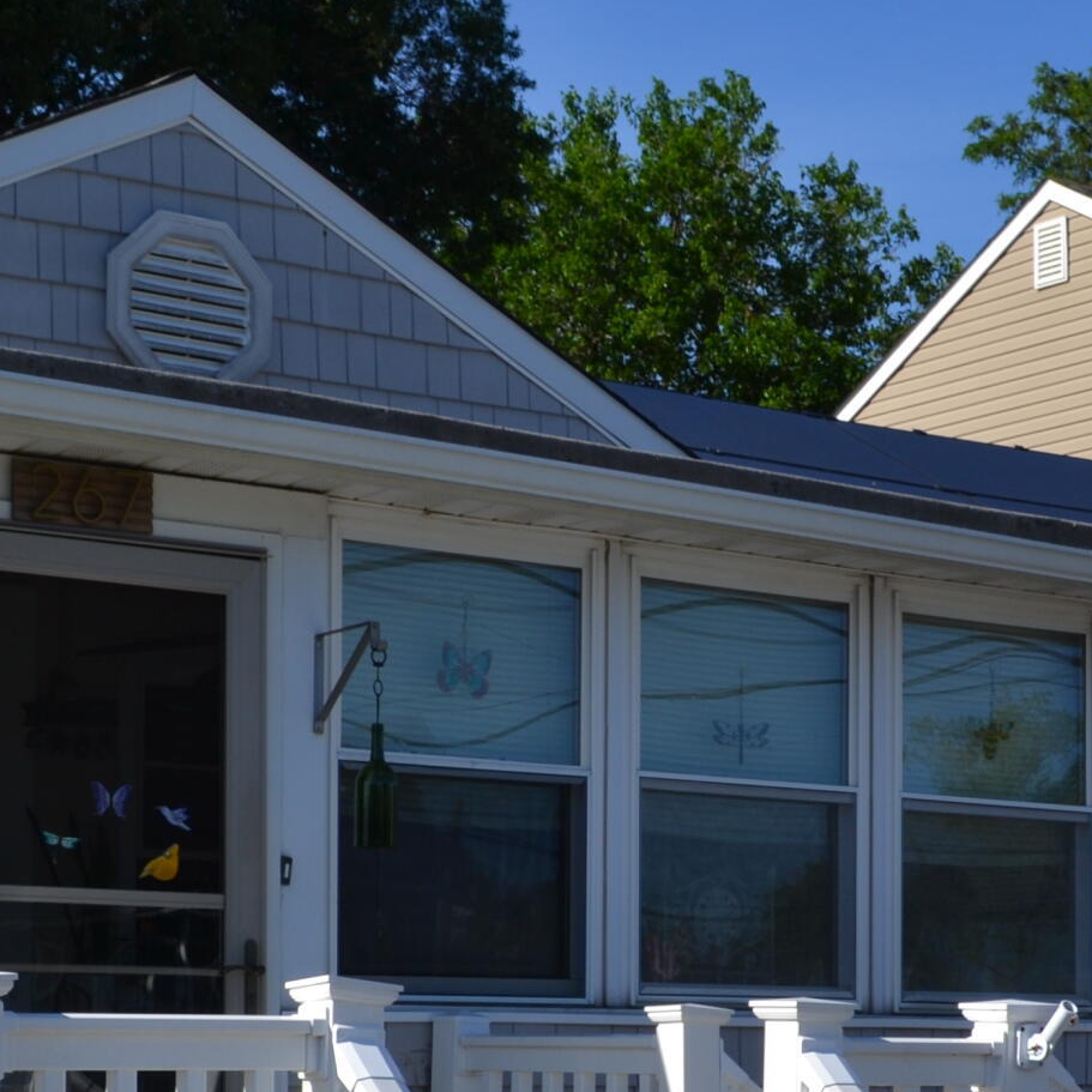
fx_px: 2998
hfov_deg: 20.6
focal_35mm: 84
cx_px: 619
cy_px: 981
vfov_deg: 20.2
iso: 100
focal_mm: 20
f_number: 8
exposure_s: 1/250
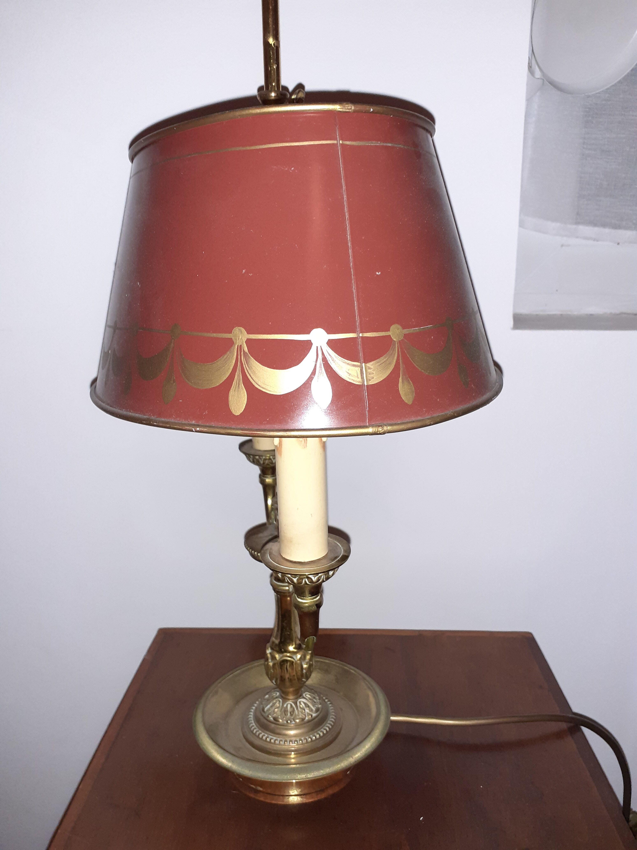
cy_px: 425
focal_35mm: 27
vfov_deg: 65.3
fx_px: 662
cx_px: 318
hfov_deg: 51.4
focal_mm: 3.6
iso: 100
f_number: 1.9
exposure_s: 1/50
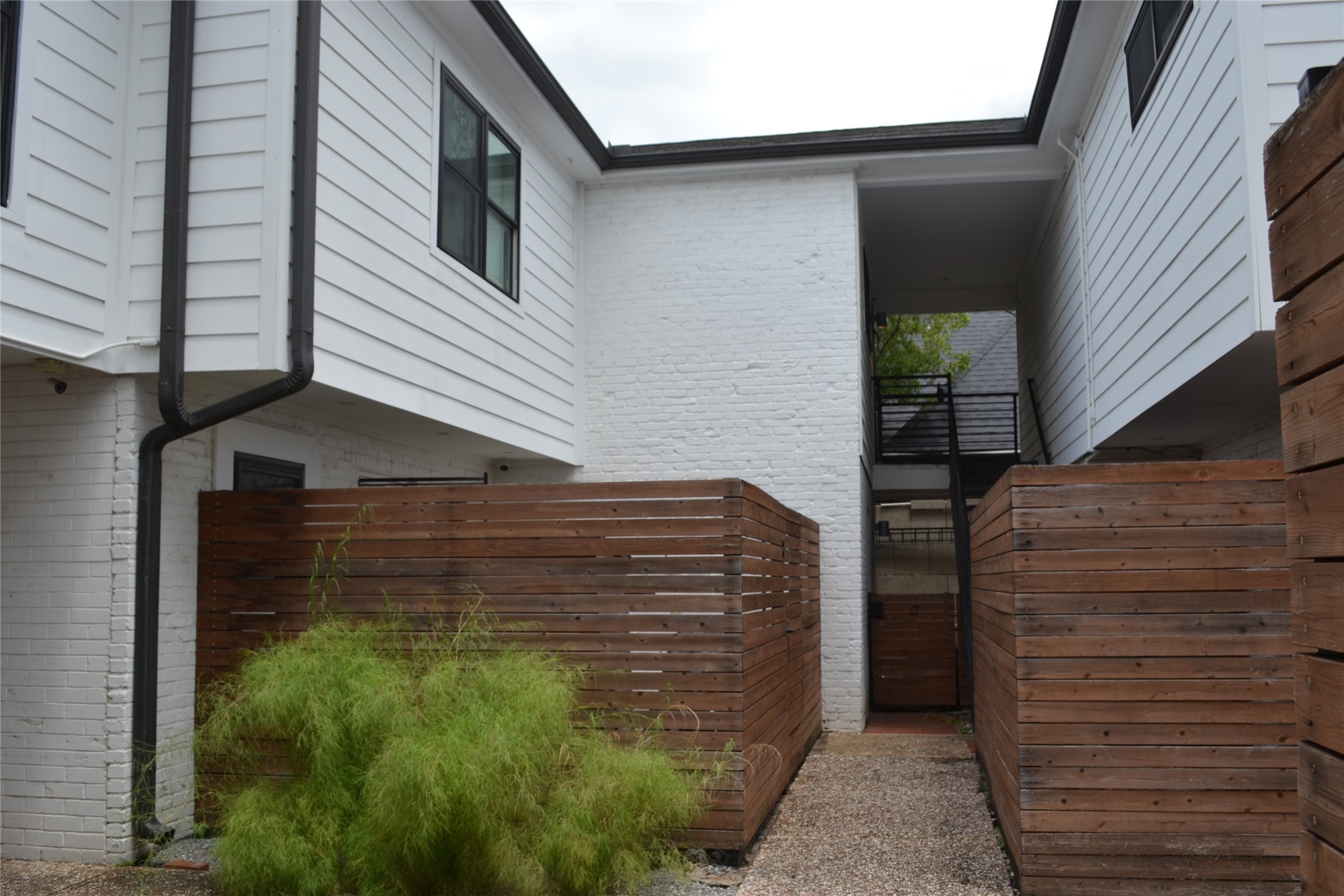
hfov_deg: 57.2
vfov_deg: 40.0
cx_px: 672
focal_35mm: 33
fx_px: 1232
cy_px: 448
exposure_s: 1/200
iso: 100
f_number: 7.1
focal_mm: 22
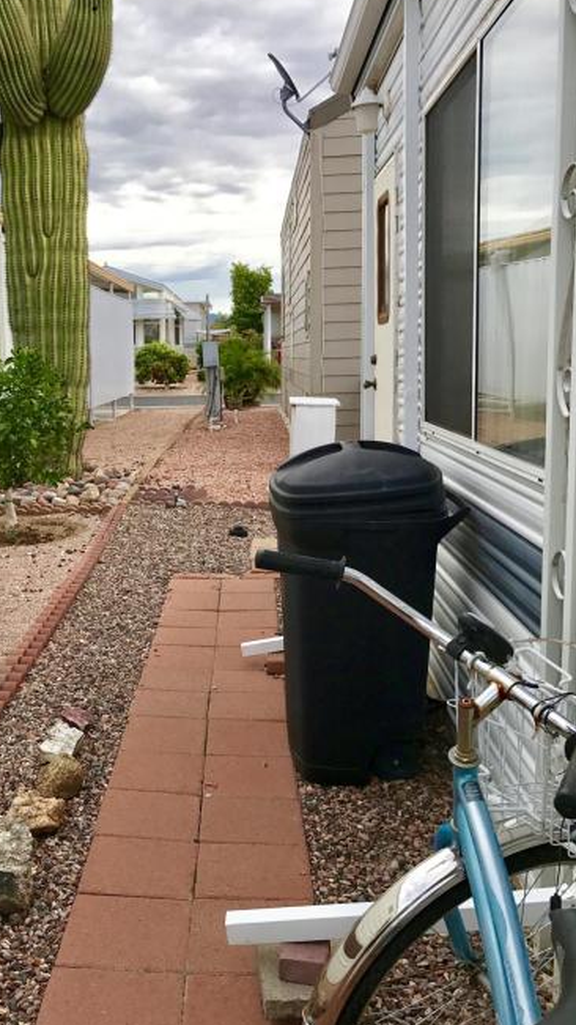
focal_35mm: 36
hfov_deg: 32.1
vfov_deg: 55.3
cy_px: 505
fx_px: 978
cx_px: 126
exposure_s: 1/1168
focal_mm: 3.99
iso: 20
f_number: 1.8
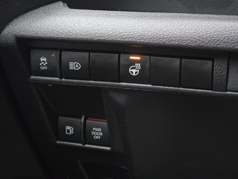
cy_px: 90
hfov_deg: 28.2
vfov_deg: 21.3
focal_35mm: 69
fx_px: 474
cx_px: 119
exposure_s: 1/30
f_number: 2.4
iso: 320
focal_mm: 7
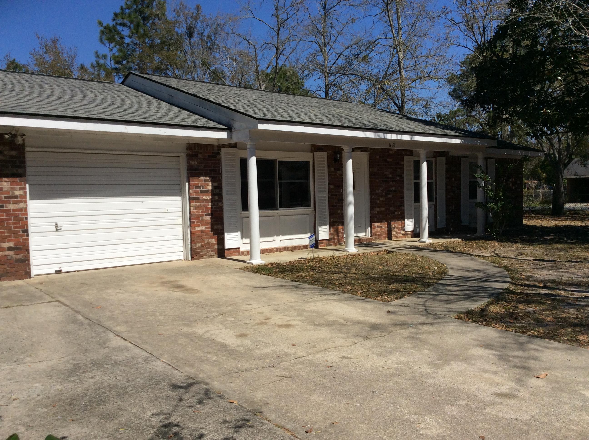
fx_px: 544
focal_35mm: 32
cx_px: 294
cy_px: 220
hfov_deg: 56.9
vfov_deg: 44.1
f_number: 2.4
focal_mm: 3.3
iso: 32
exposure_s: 1/2725
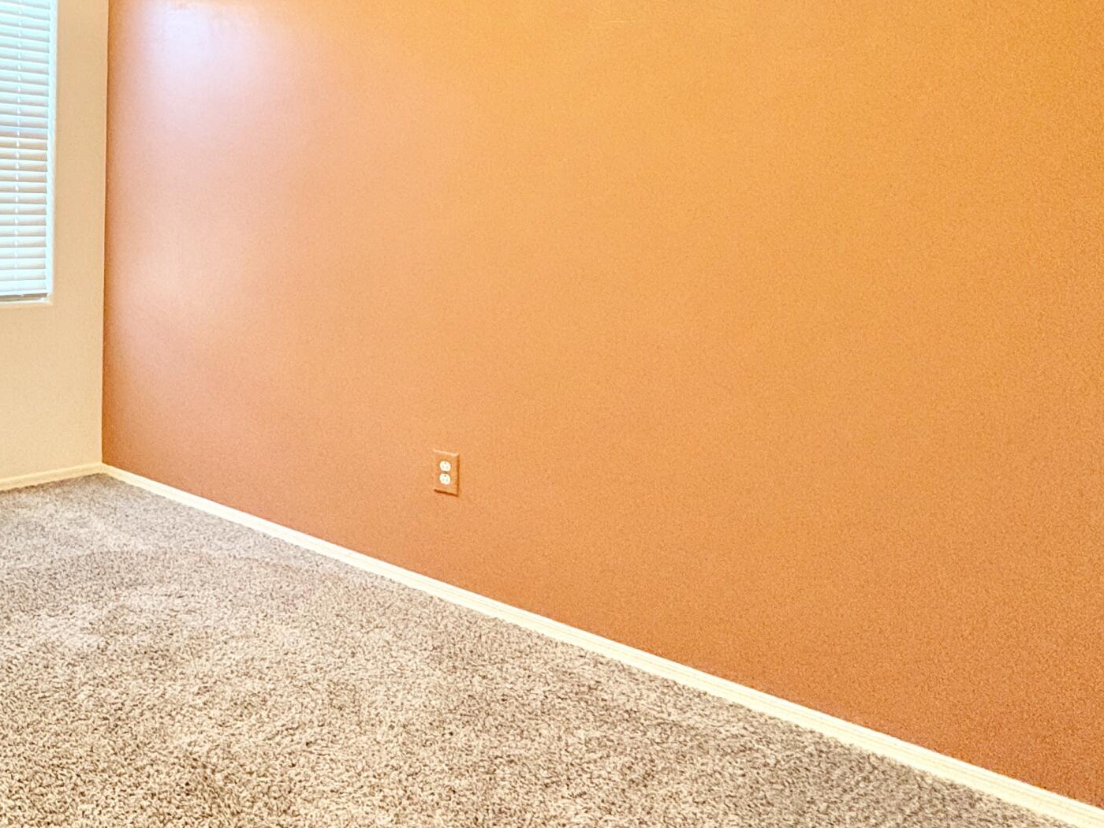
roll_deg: -0.5
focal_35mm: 30
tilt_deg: +0.7
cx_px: 65
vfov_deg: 45.4
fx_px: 957
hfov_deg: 51.3
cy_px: 221
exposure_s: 1/120
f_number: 2.2
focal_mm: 2.22
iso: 400
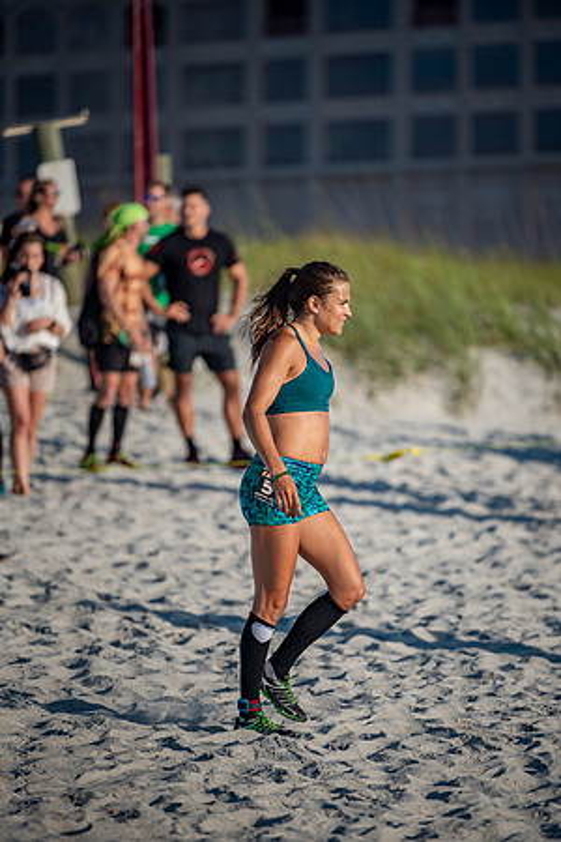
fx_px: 4675
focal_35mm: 200
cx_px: 280
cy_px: 421
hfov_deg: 6.9
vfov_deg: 10.3
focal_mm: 200
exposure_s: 1/4000
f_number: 2.8
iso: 400
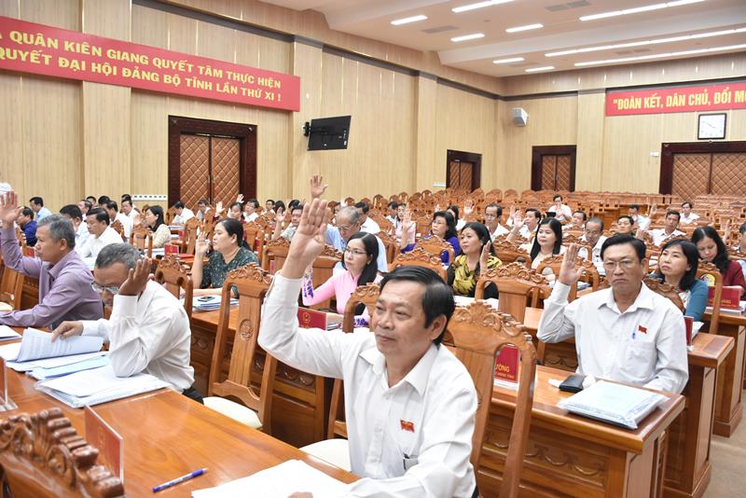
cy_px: 249
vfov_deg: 48.0
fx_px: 560
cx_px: 373
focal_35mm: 27
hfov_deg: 67.4
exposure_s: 1/100
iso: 1600
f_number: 4.5
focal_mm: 18
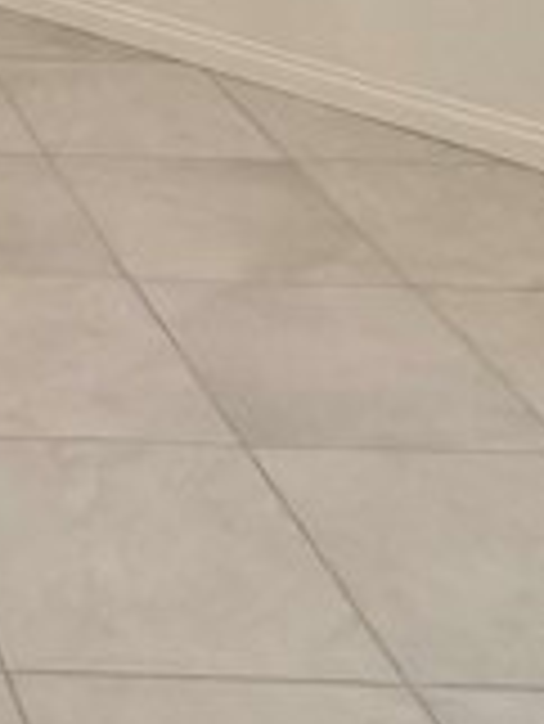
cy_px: -616
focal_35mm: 89
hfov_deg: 14.2
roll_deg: -1.6
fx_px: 1862
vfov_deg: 17.4
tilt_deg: -2.0
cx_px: -504
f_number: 2.2
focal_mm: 2.22
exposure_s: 1/120
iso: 100
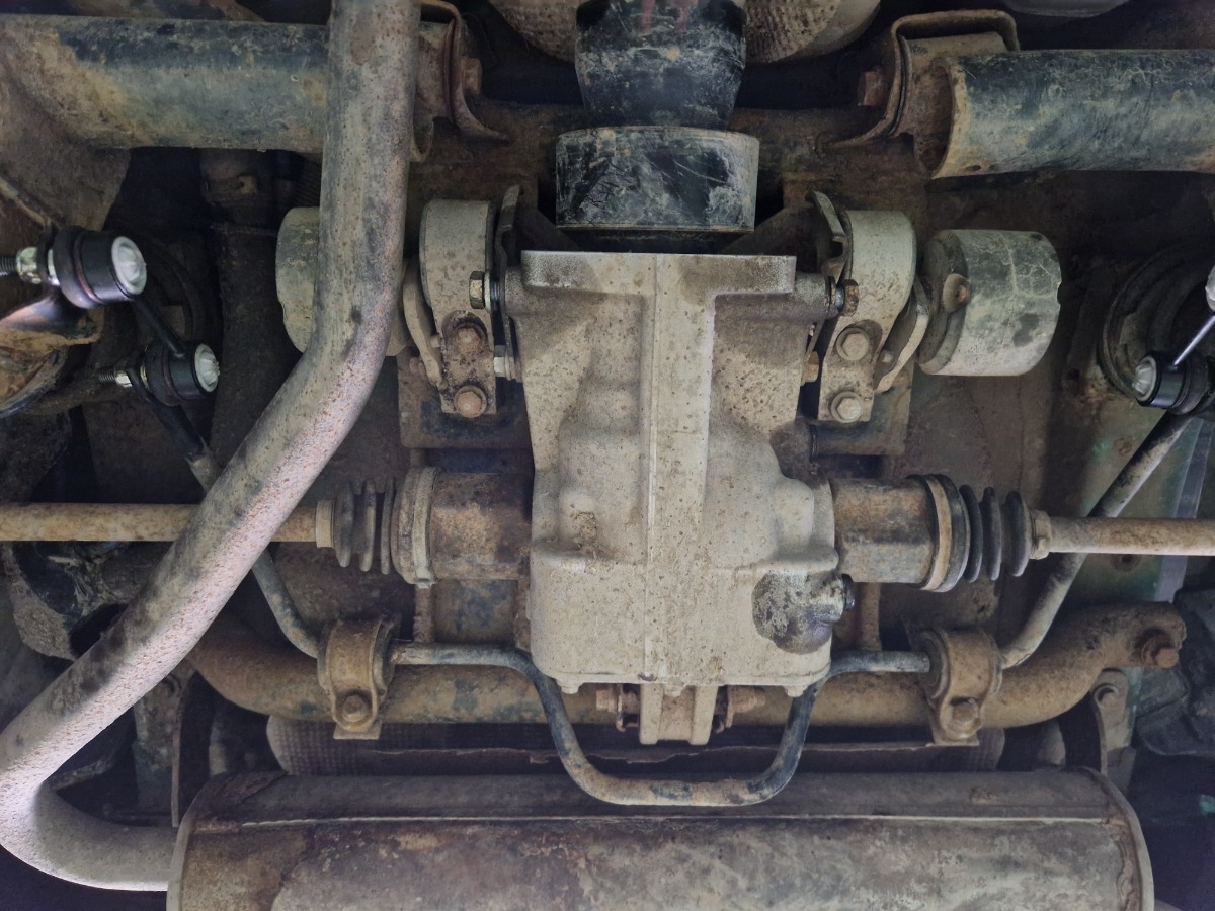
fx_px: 807
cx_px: 608
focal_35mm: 23
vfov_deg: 58.9
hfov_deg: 73.9
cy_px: 456
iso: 1250
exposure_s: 1/25
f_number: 1.8
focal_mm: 5.4
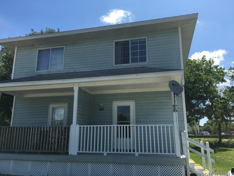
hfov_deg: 61.7
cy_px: 88
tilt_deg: +13.3
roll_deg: -0.4
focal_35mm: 29
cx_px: 117
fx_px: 196
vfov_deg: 48.2
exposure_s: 1/1479
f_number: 2.2
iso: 25
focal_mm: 4.15
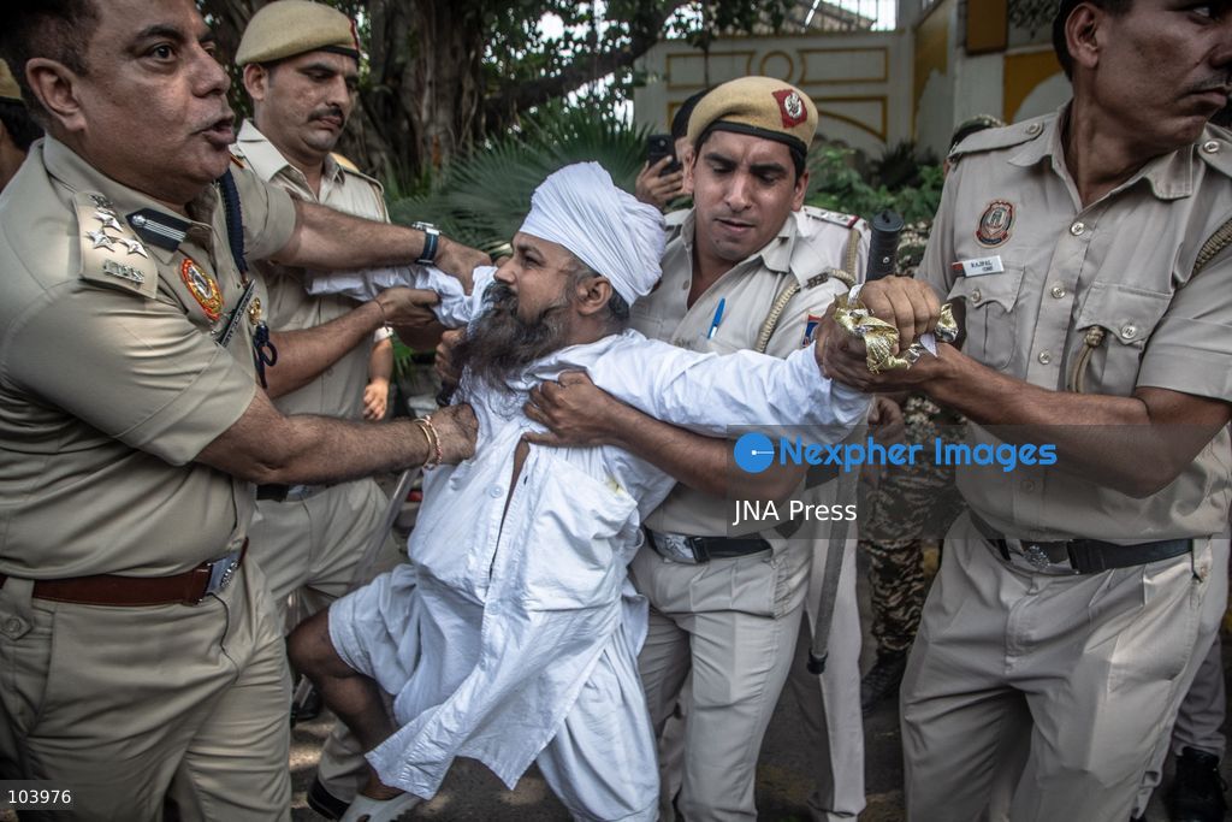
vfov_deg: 51.3
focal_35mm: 25
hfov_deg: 71.5
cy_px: 411
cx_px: 616
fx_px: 856
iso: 200
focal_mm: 17
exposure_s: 1/640
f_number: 4
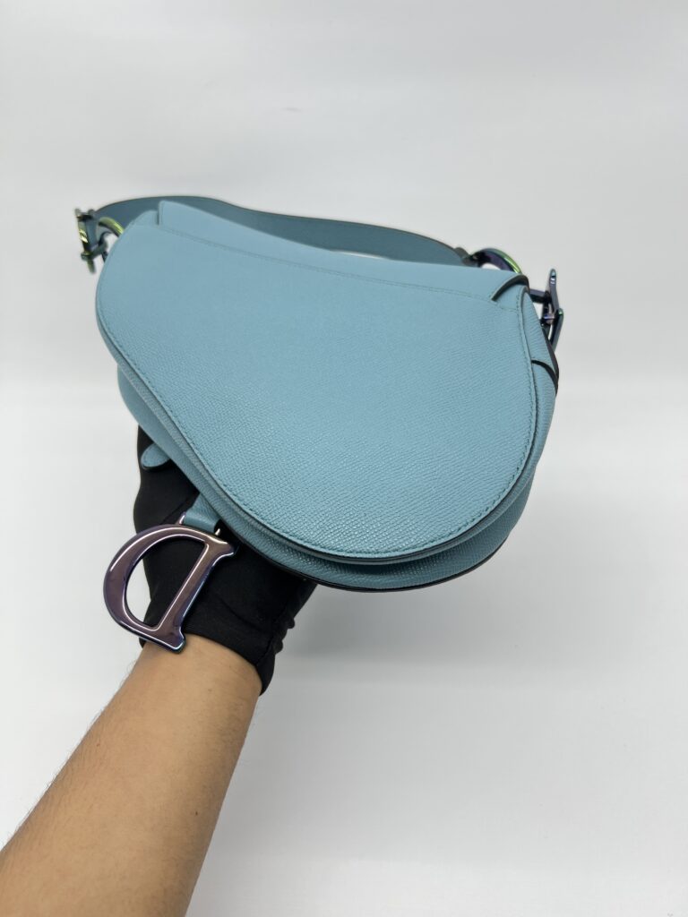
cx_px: 344
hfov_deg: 53.1
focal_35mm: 26
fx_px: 689
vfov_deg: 67.3
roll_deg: +1.2
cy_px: 458
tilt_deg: -37.7
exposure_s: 1/100
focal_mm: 5.7
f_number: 1.5
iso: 40
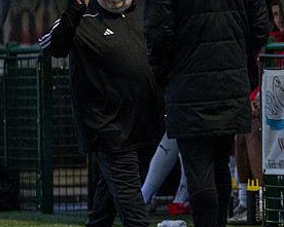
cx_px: 275
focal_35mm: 541
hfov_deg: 3.6
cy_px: 109
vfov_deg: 2.9
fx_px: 4549
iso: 4000
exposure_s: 1/1000
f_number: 2.8
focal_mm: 175
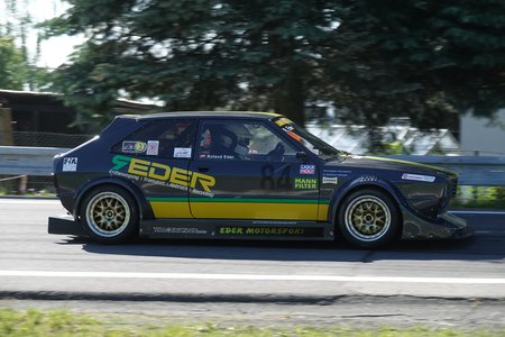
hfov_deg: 14.8
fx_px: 1950
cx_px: 252
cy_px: 168
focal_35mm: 139
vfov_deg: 9.9
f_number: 4
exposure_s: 1/800
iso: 200
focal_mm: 51.14
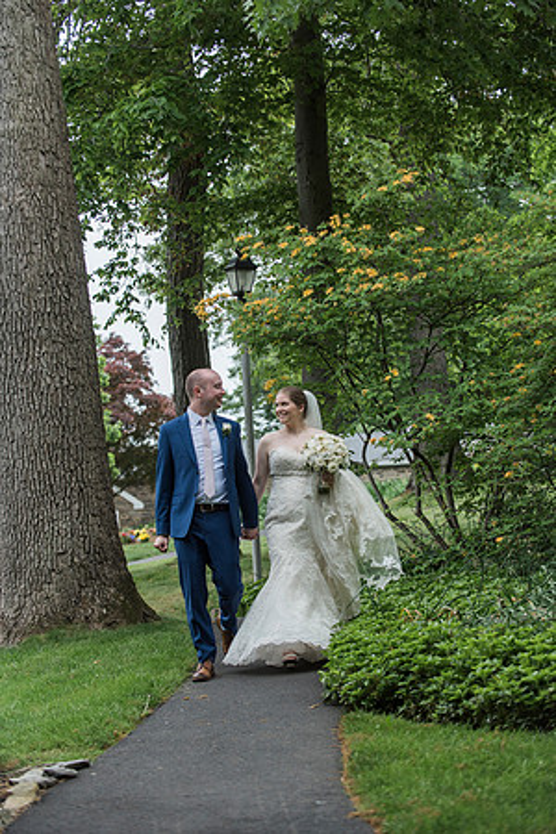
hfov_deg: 17.1
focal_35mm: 80
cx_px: 278
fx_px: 1853
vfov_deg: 25.4
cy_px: 417
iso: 500
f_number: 3.5
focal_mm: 80
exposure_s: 1/640
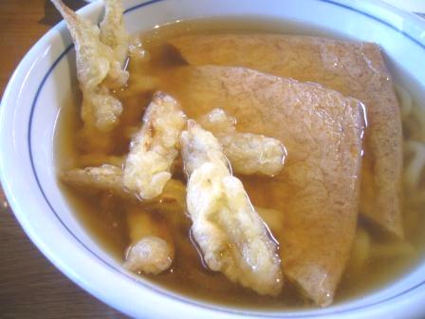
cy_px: 160
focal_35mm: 35
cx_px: 212
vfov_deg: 40.7
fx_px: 430
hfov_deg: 52.6
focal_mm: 5.8
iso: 100
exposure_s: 1/30
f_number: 2.8
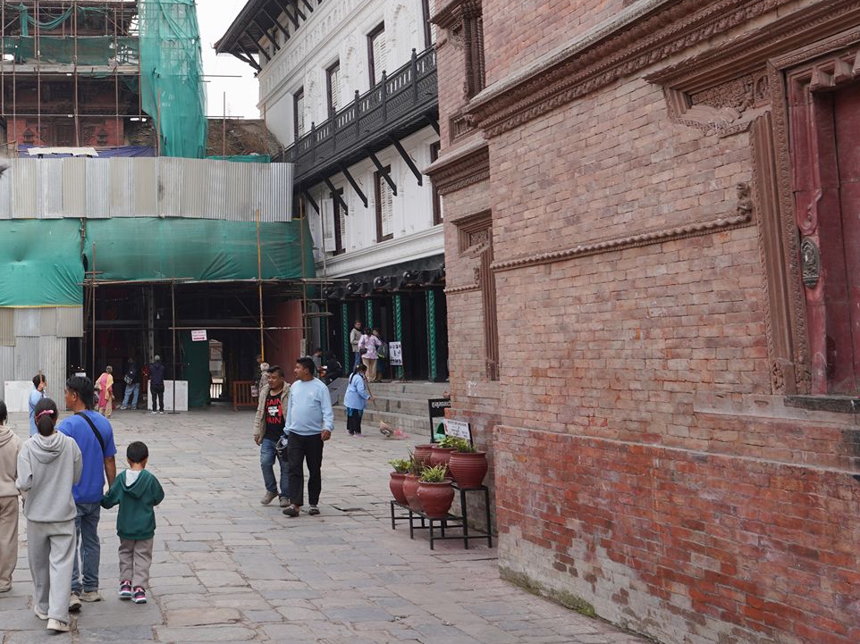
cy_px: 230
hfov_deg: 36.8
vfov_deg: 30.1
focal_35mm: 48
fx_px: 1192
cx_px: 63
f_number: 7.1
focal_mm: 24
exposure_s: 1/125
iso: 100
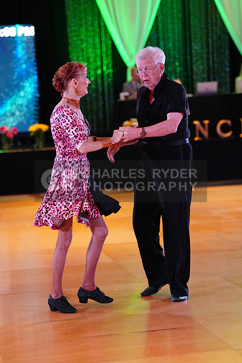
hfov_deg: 12.9
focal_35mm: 106
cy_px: 182
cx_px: 121
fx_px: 1068
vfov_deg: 19.3
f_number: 2.8
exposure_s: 1/400
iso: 5000
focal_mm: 106
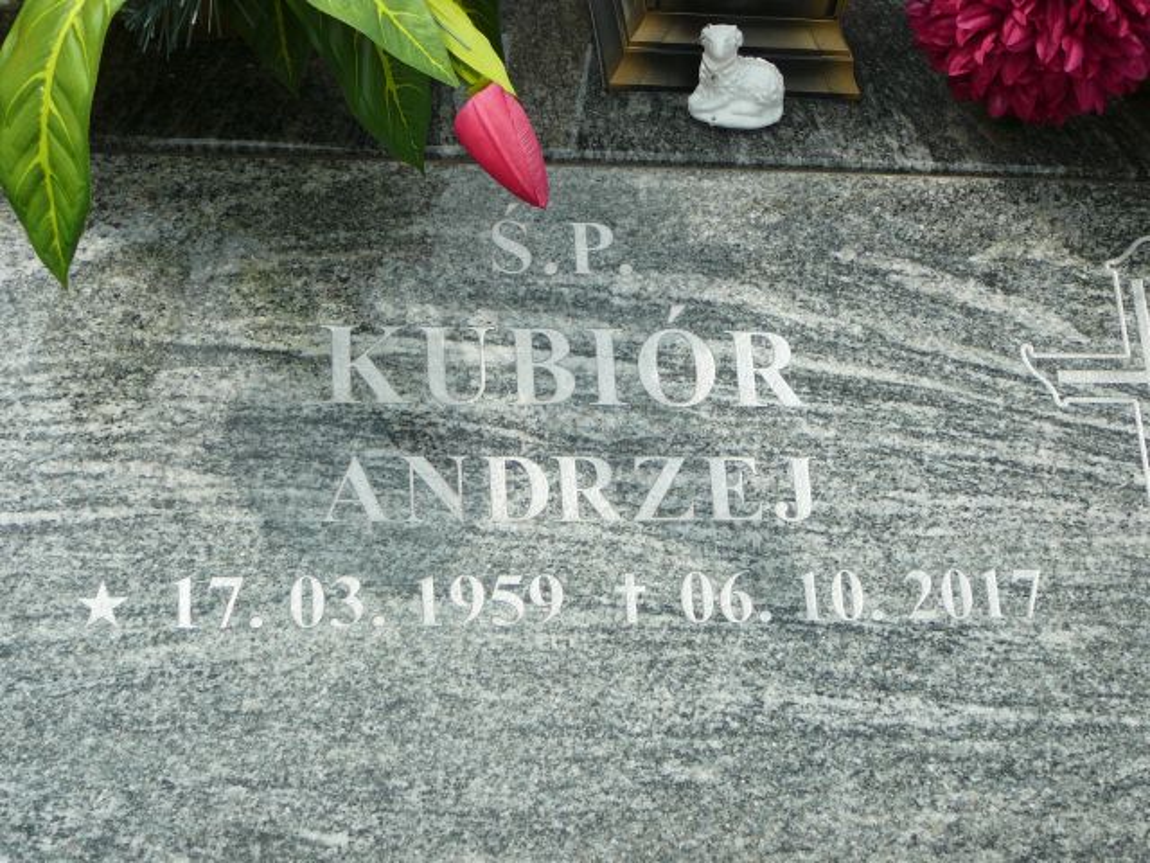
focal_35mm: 55
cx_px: 575
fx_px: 1827
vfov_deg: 26.6
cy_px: 432
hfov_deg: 34.9
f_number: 3.5
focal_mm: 8.2
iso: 80
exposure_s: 1/800
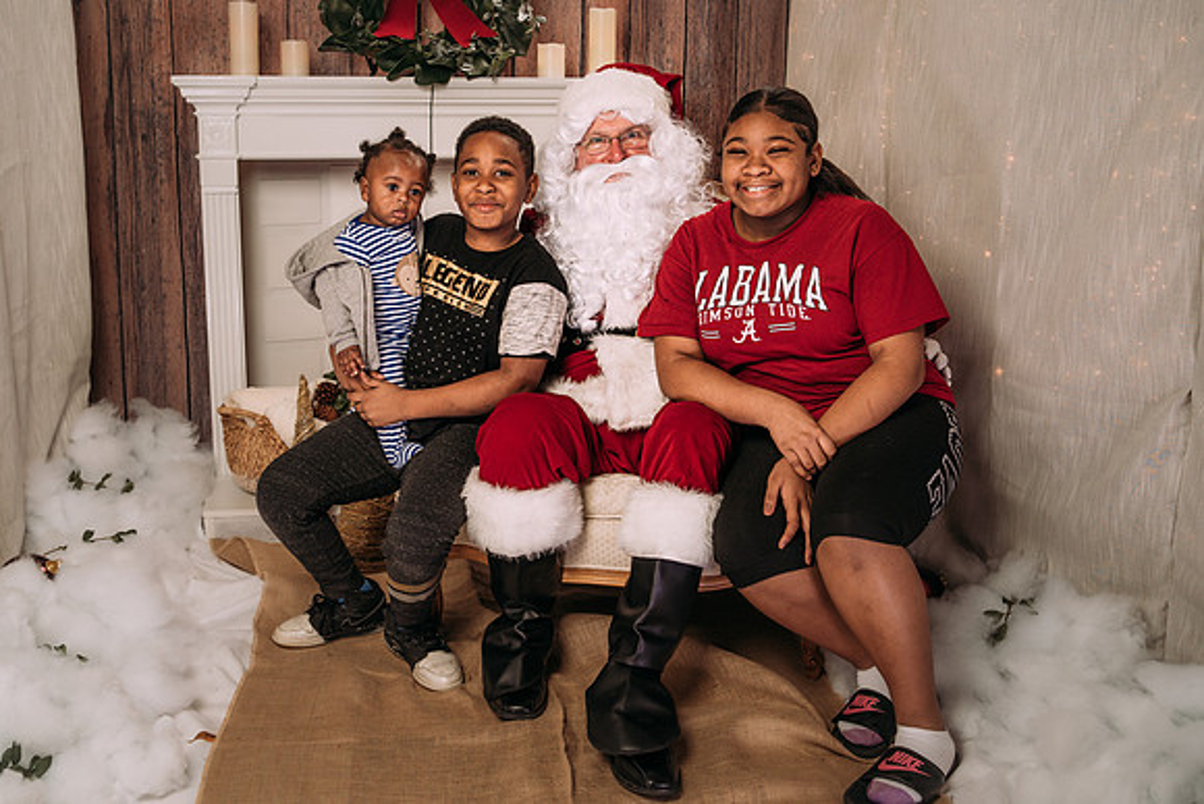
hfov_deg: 48.3
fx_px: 1343
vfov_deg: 33.3
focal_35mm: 40
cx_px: 563
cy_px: 376
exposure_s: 1/100
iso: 100
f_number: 5.6
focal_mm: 35
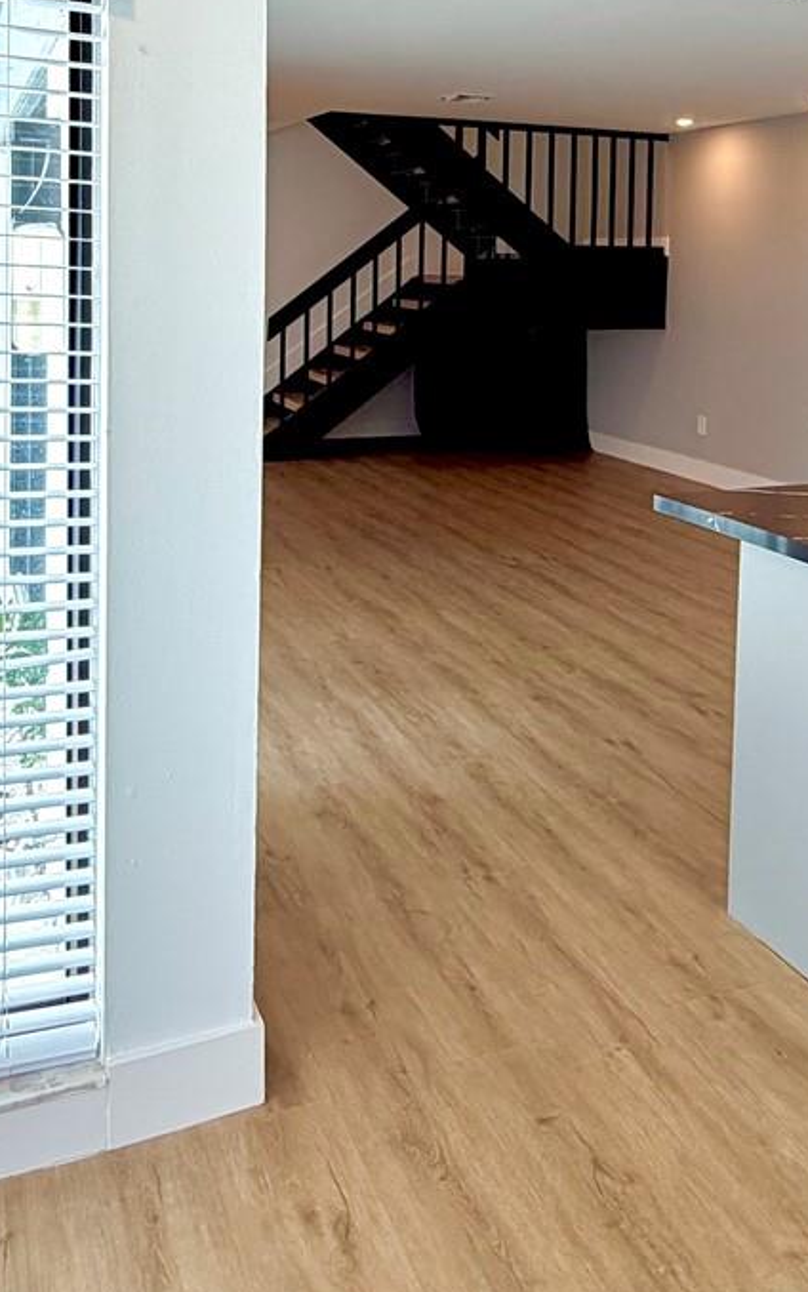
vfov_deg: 52.9
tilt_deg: -2.6
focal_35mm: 35
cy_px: 326
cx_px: 467
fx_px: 1233
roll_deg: -0.9
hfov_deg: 36.2
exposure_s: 1/120
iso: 160
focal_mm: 2.22
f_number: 2.2
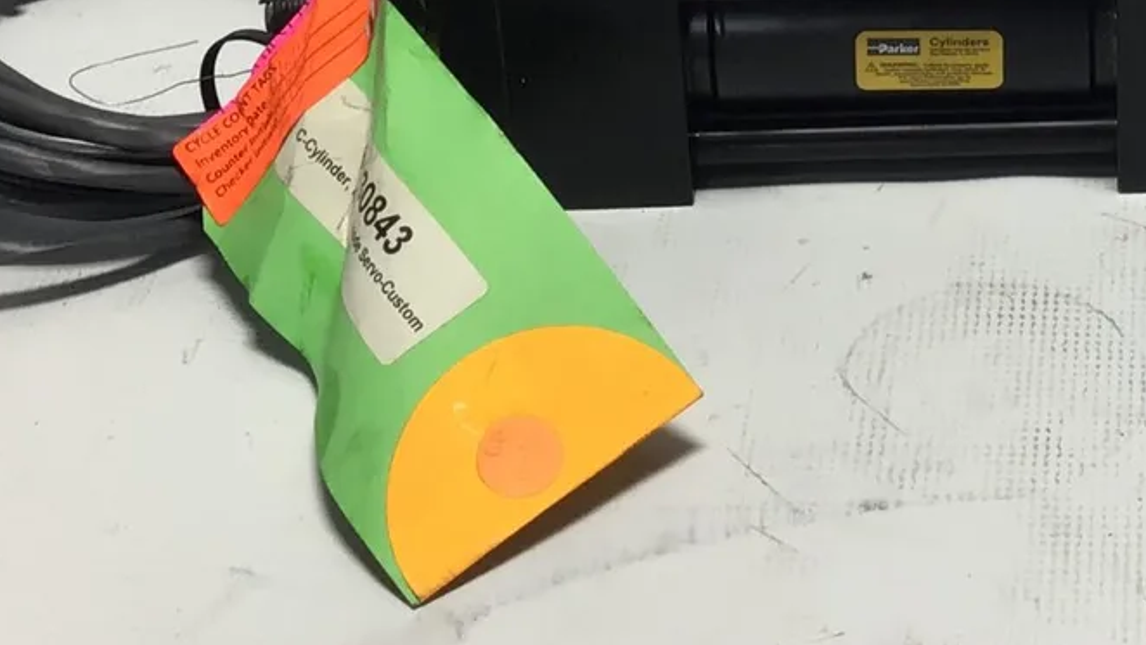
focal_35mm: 102
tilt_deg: -25.7
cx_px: 1212
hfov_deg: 20.1
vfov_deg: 11.3
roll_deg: -1.9
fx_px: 3101
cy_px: -393
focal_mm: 3.3
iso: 25
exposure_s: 1/120
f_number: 2.4
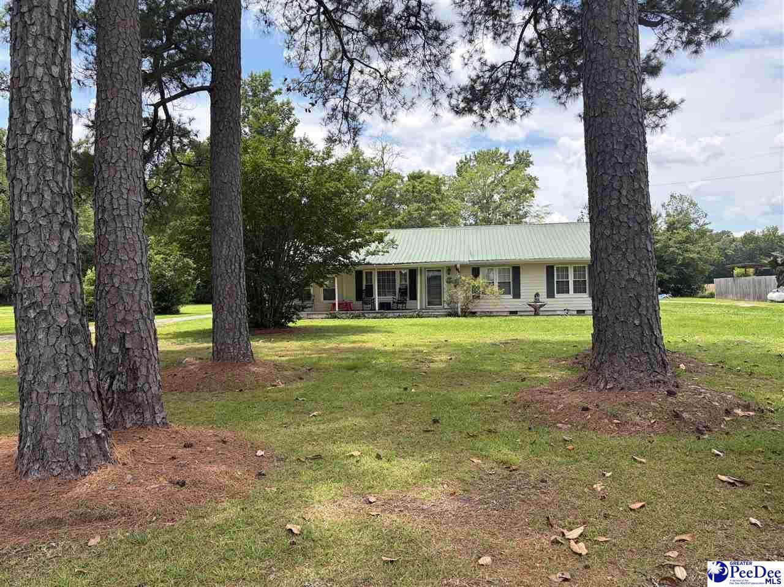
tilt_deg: +0.2
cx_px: 392
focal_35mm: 26
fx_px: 589
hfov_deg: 67.3
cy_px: 294
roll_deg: +1.4
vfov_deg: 53.0
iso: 64
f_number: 1.6
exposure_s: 1/1953
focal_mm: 5.96
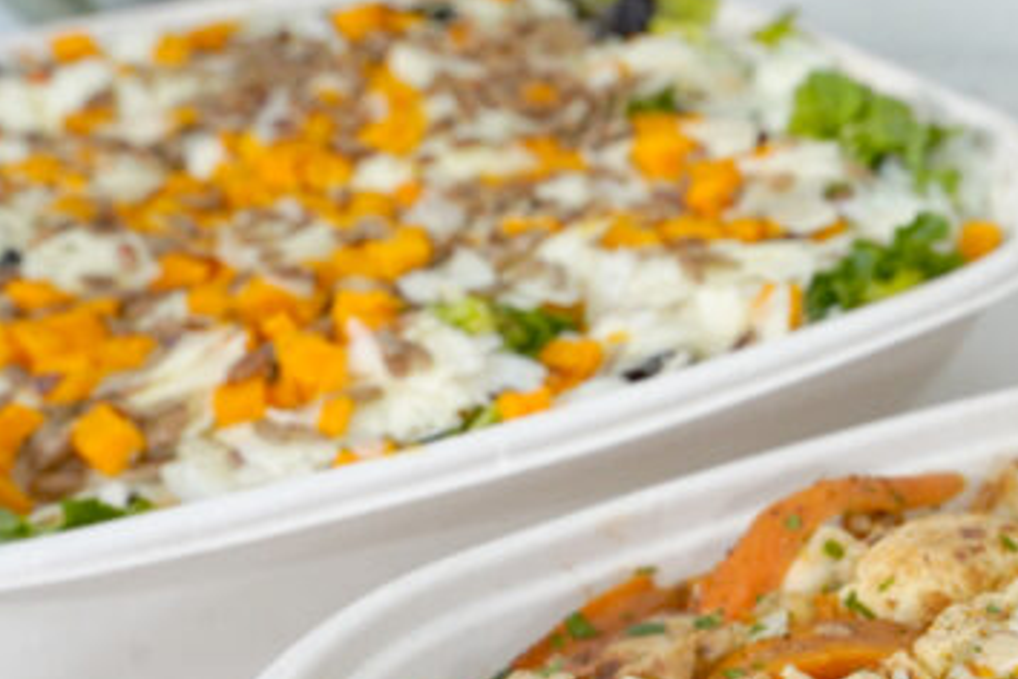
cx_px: 940
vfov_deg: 13.4
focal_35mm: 102
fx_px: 2884
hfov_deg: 19.6
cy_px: 538
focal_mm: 47
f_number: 9
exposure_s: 1/200
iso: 1600
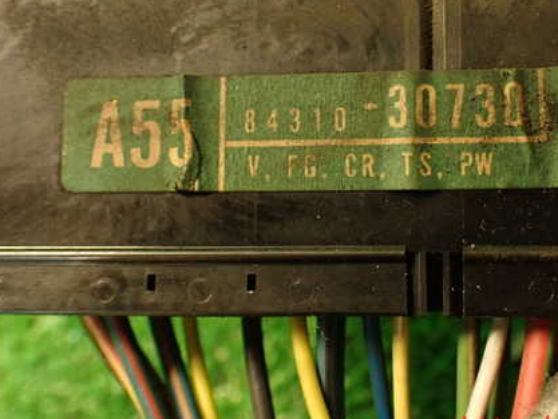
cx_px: 363
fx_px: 742
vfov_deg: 31.3
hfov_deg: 40.8
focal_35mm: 46
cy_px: 146
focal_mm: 5.79
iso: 640
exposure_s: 1/30
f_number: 2.4
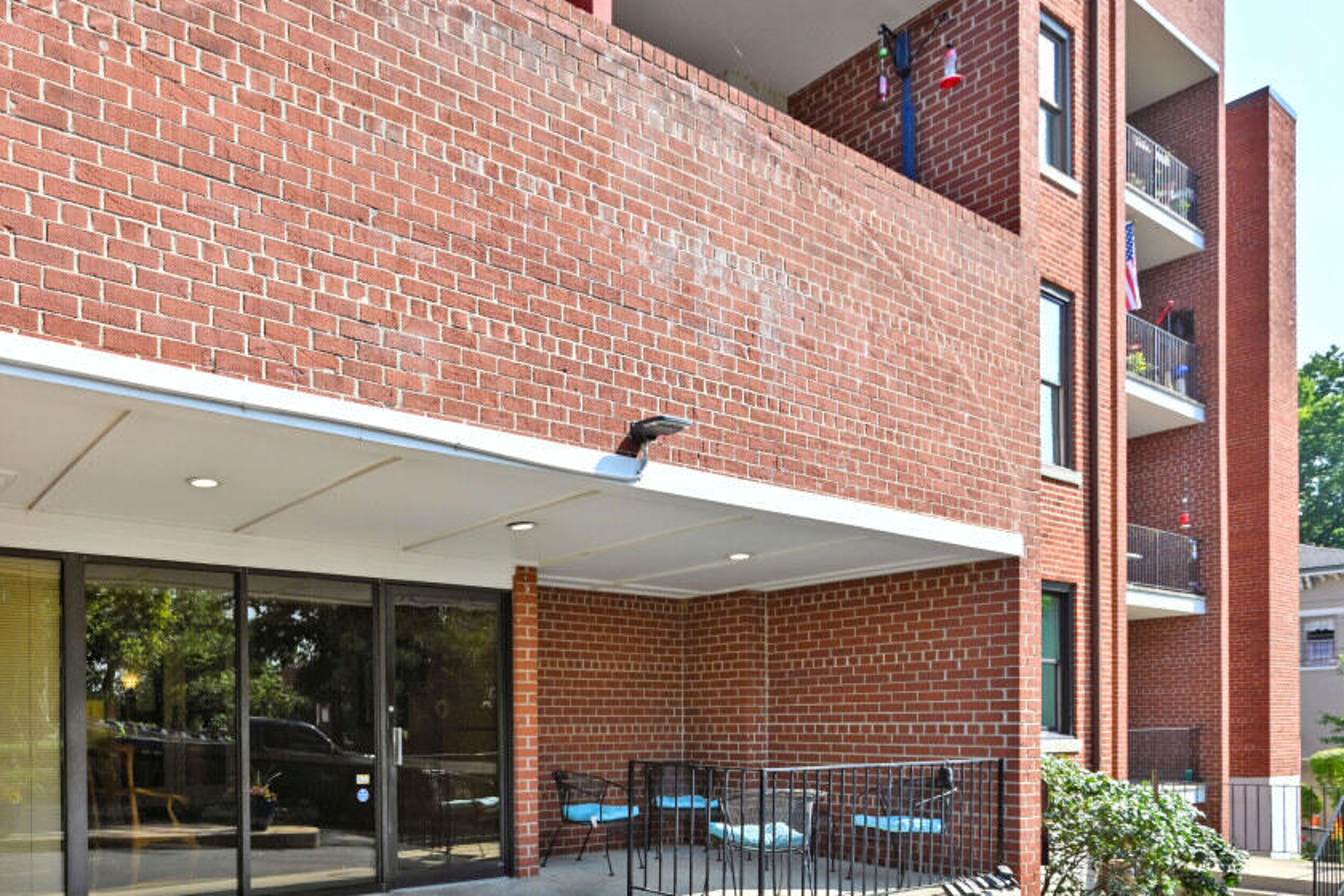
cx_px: 365
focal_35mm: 25
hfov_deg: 67.7
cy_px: 725
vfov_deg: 48.2
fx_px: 933
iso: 100
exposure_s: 1/250
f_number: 6.3
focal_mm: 14
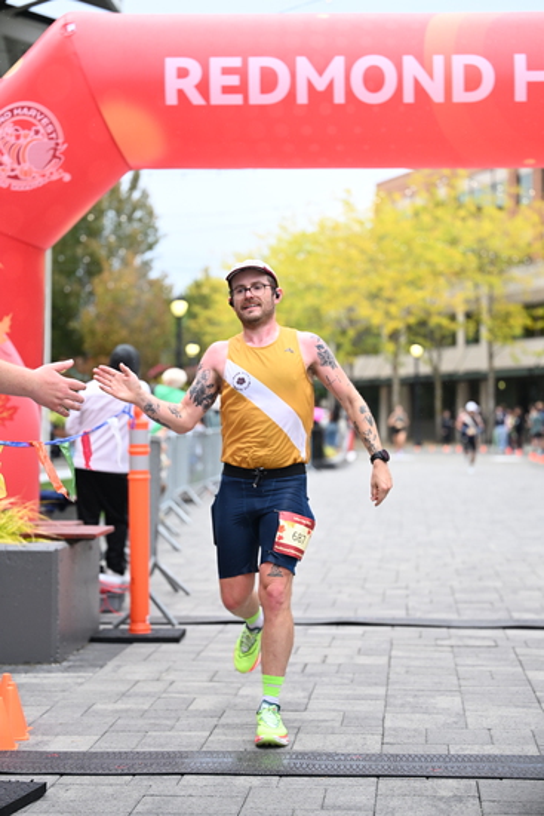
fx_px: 1767
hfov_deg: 17.5
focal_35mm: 78
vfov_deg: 26.0
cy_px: 408
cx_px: 272
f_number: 2.8
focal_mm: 78
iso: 1250
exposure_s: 1/2000
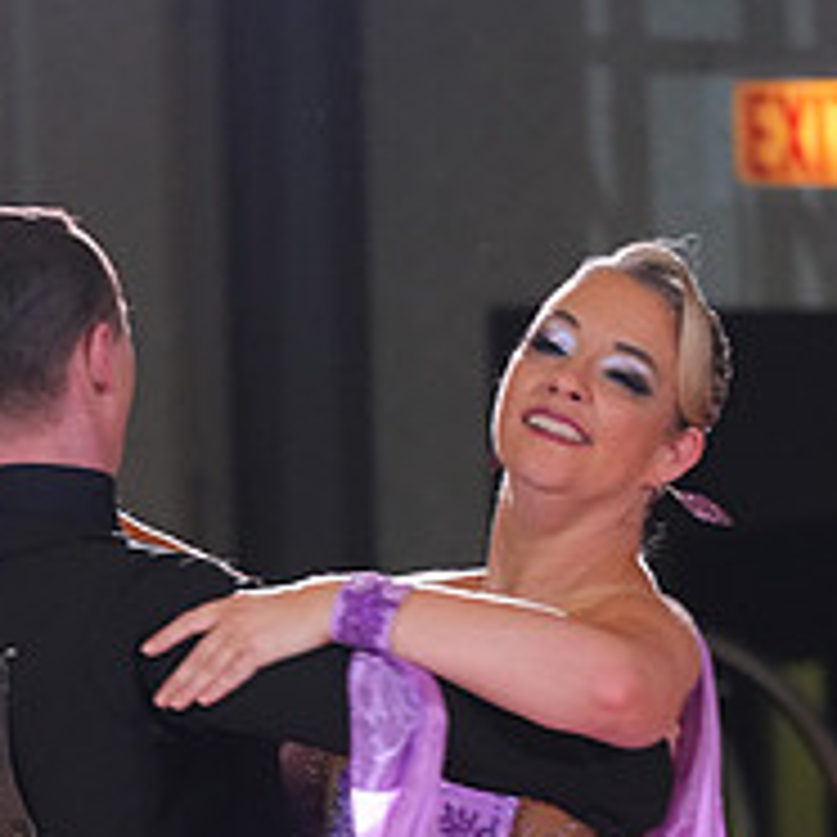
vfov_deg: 4.1
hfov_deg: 4.2
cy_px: 1260
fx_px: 11544
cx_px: 335
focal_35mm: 422
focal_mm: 159
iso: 3200
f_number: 4.5
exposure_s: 1/250
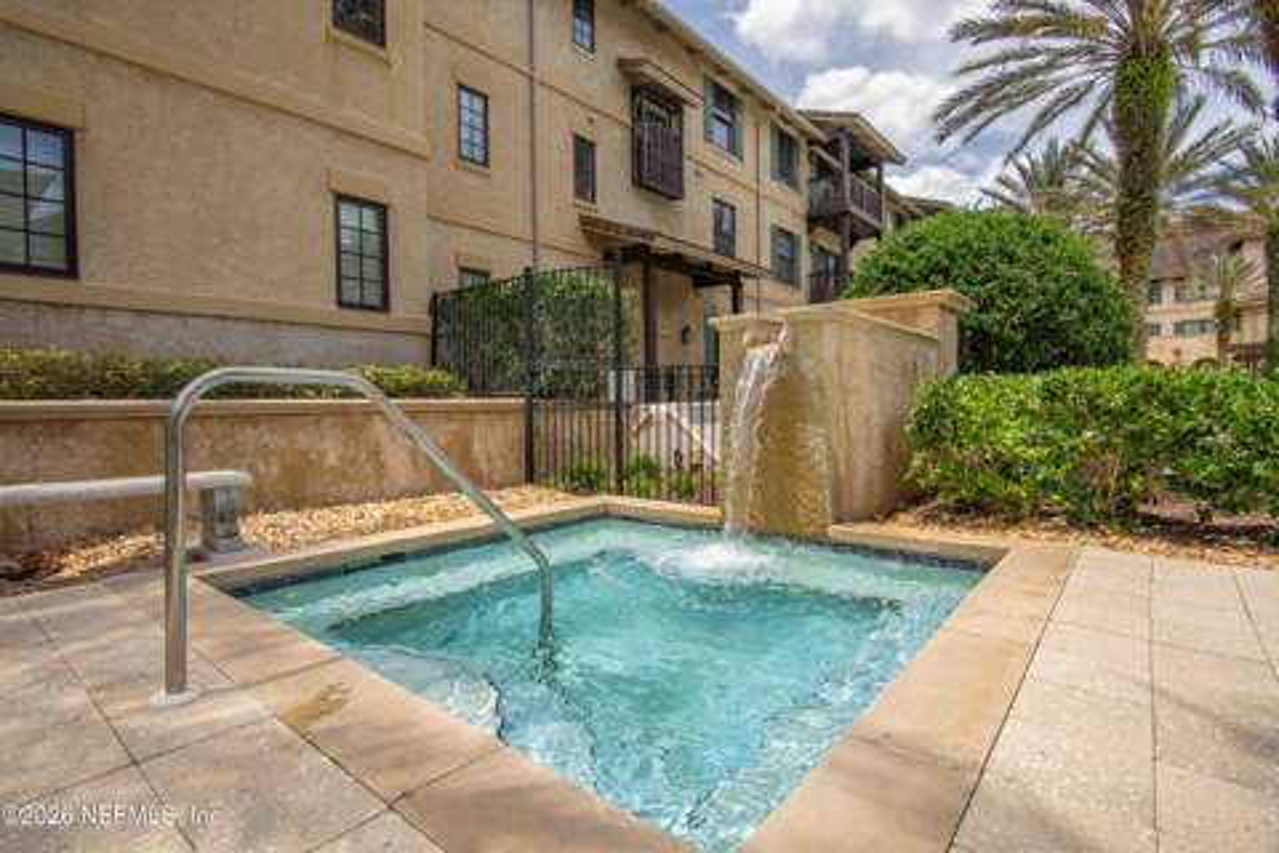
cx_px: 640
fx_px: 604
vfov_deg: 70.4
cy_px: 426
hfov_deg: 93.3
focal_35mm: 17
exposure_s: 1/320
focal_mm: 17
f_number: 14
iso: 800
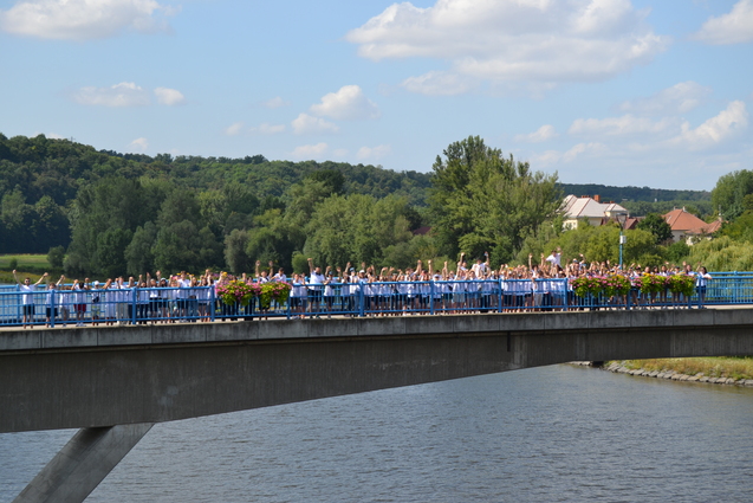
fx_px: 1726
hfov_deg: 24.6
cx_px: 376
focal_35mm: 82
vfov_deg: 16.6
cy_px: 252
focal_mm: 55
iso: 100
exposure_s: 1/250
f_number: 8
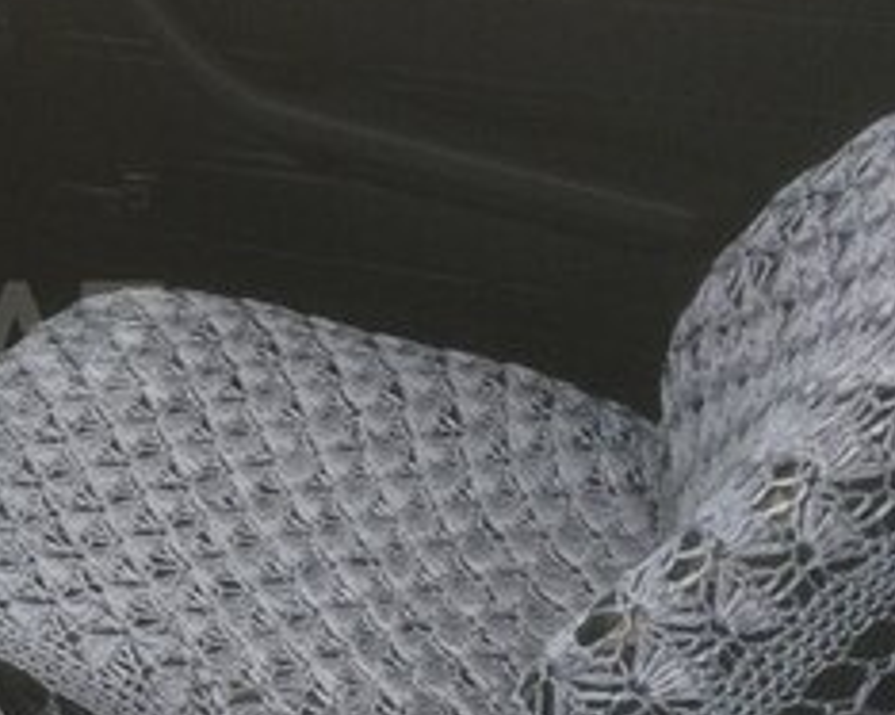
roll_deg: -0.4
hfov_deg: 21.8
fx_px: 2118
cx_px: -226
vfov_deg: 19.2
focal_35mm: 80
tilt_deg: -26.9
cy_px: 338
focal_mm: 4.15
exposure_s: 1/100
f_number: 2.2
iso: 64
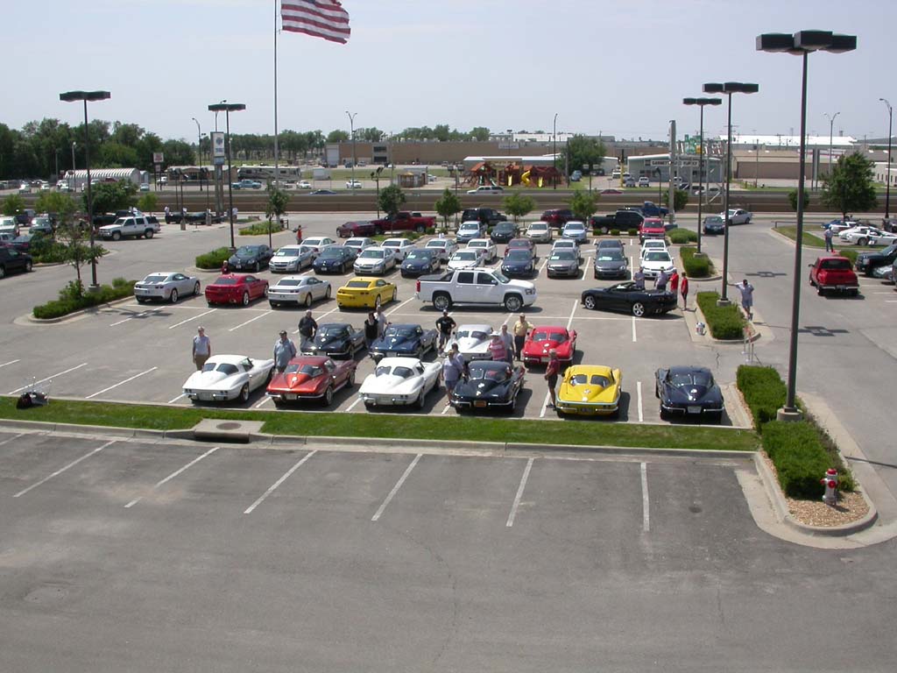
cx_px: 448
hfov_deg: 49.0
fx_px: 985
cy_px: 336
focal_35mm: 38
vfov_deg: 37.7
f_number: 7.5
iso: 100
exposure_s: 1/395
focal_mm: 8
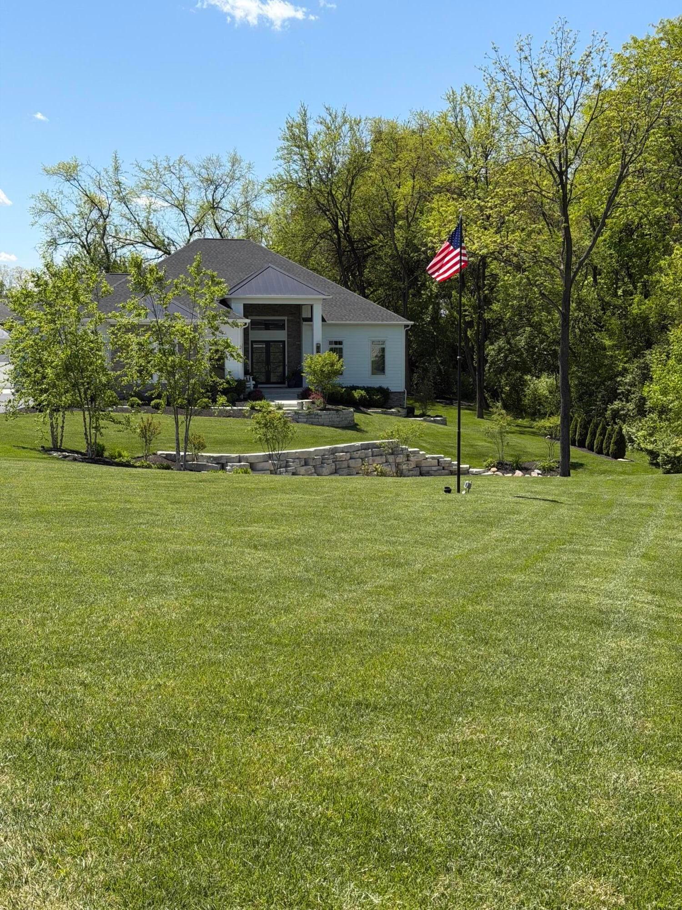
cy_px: 455
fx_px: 1261
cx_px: 341
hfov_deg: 30.3
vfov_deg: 39.7
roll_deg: +0.1
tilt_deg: -5.1
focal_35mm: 48
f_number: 1.78
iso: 64
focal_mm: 6.76
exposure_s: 1/2976
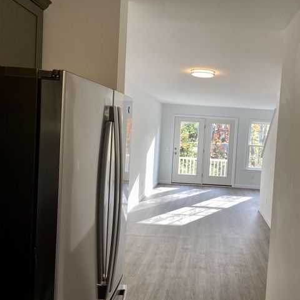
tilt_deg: -2.8
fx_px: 314
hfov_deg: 49.9
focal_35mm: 32
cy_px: 150
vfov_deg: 51.1
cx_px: 208
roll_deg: -4.9
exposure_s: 1/120
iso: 50
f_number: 1.8
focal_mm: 4.25
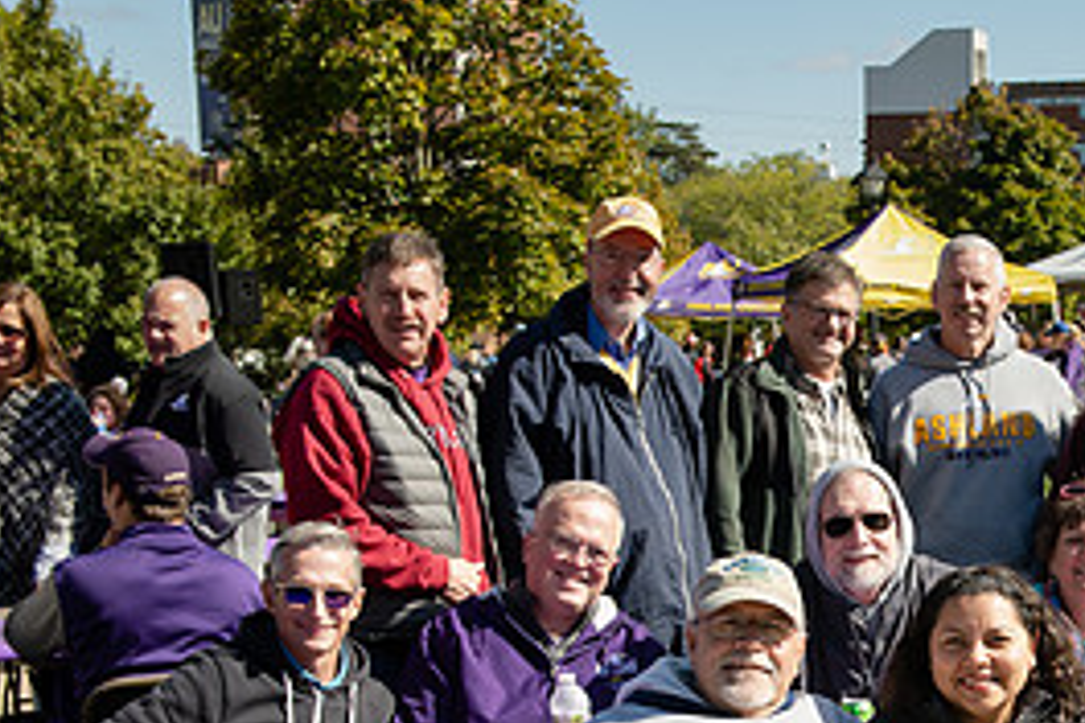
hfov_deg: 24.9
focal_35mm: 79
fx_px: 2381
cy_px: 741
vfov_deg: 16.9
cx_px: 970
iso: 250
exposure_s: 1/400
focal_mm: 36
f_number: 7.1
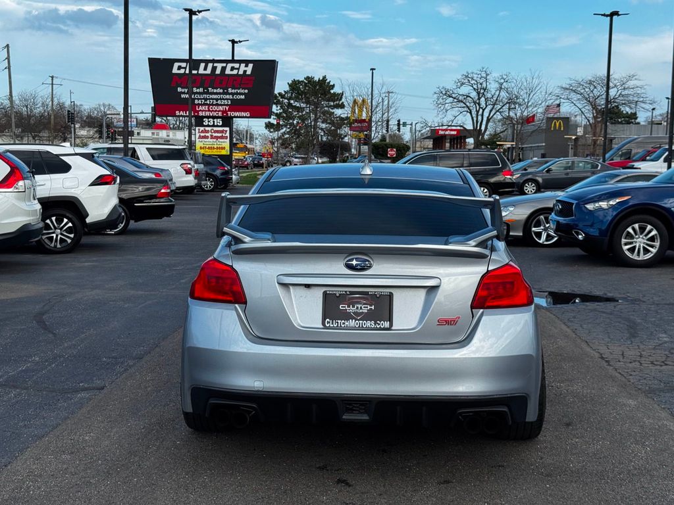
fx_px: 935
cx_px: 337
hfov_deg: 39.7
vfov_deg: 30.3
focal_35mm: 48
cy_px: 252
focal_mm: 6.76
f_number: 1.78
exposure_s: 1/2331
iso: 64
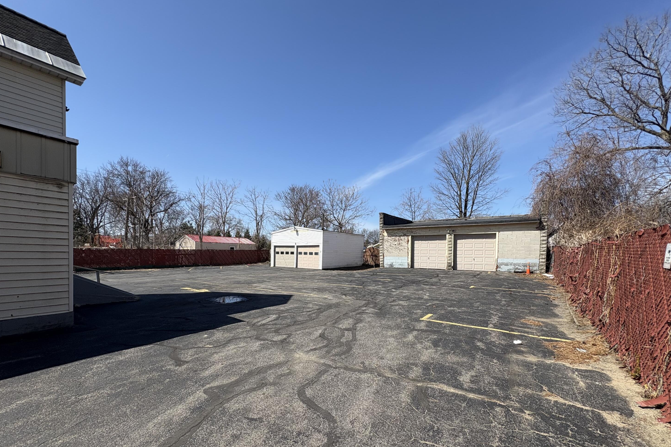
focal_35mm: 15
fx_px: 280
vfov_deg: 76.8
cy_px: 258
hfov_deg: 100.4
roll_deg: +0.4
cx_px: 328
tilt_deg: -0.7
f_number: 2.2
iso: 50
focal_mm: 2.22
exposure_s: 1/2028
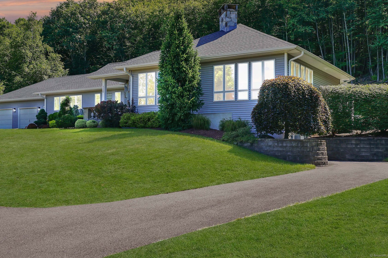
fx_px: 431
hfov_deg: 48.4
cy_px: 102
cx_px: 173
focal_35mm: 40
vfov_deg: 33.3
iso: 100
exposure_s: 1/100
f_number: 10
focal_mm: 33
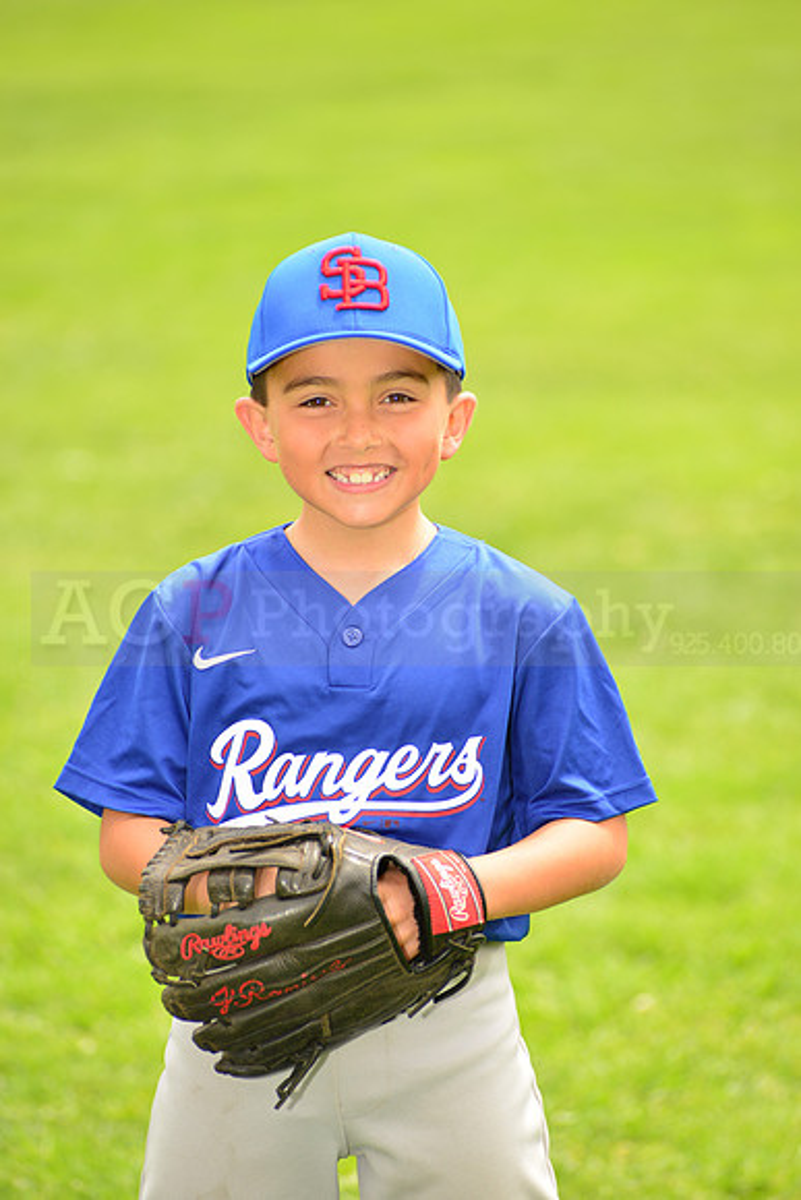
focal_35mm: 185
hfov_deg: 7.4
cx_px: 400
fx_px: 6170
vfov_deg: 11.1
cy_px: 600
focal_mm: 185
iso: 100
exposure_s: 1/250
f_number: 5
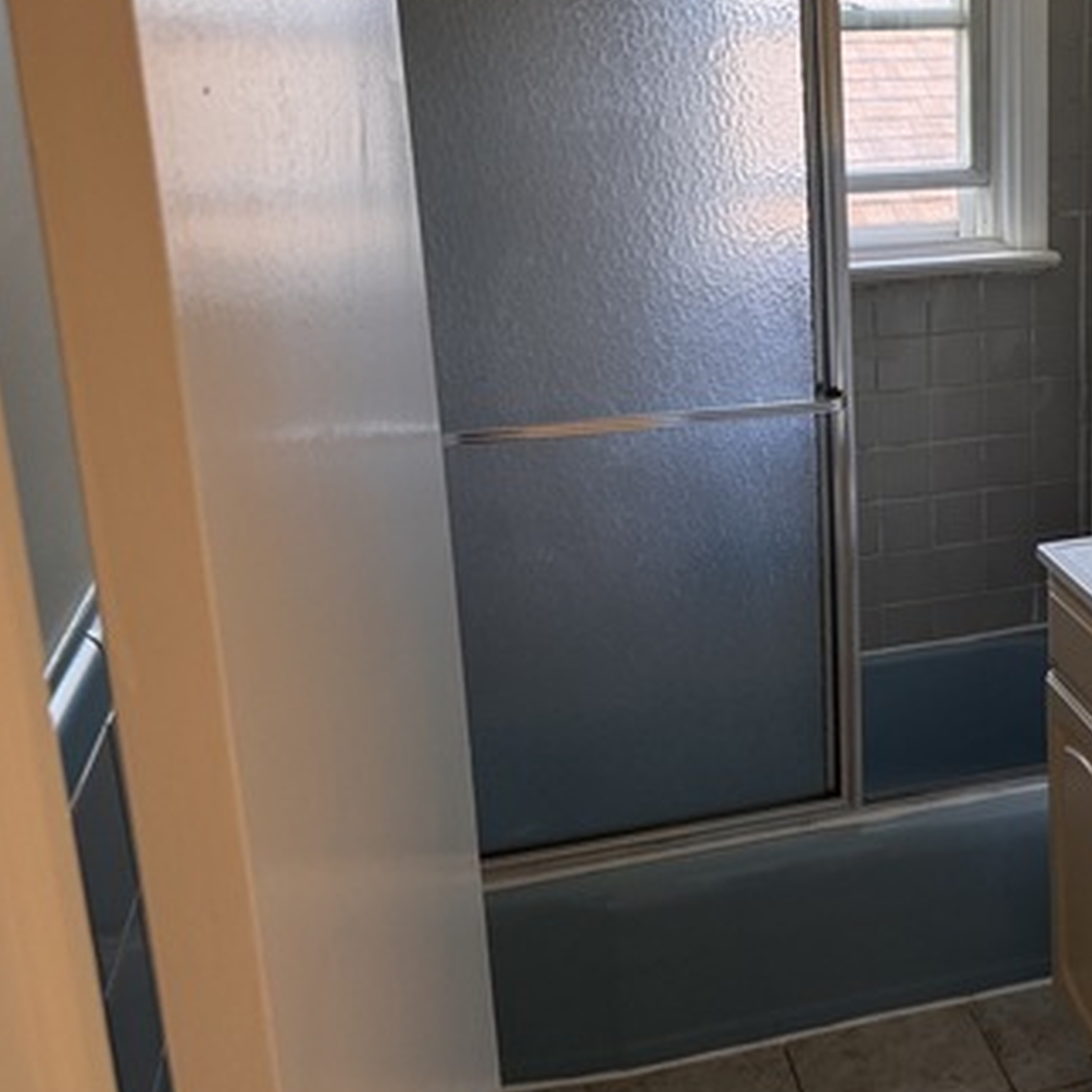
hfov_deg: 36.3
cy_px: 417
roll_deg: +0.8
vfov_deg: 38.1
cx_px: 951
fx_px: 1570
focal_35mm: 44
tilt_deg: -15.0
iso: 320
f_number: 1.78
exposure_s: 1/60
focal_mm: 6.76
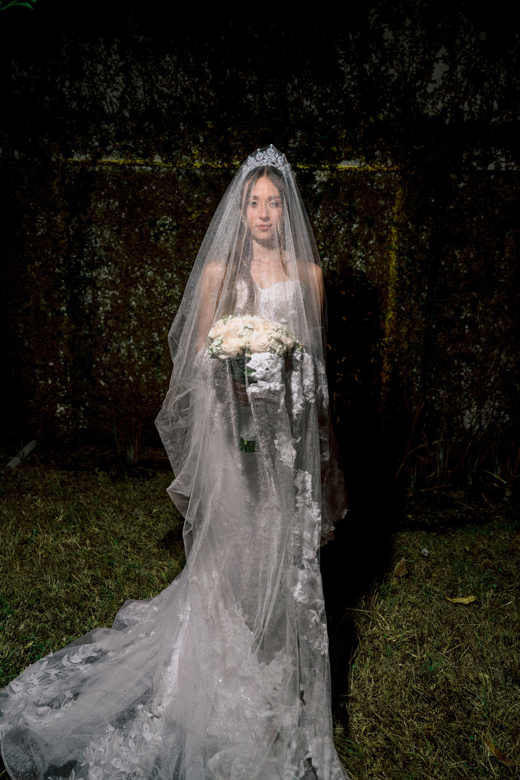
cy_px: 390
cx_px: 260
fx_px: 520
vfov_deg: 73.7
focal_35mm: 24
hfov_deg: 53.1
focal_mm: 24
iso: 1250
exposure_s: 1/250
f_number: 2.8
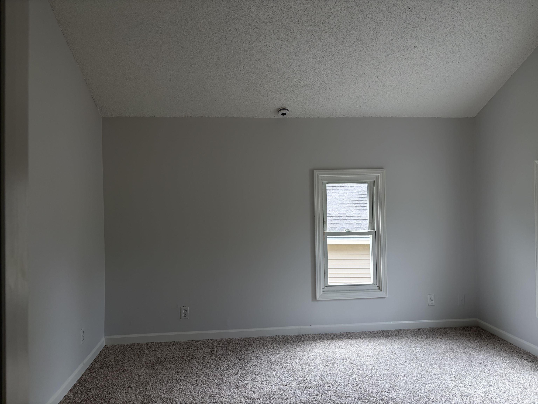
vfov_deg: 53.1
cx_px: 269
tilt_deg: +0.8
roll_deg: +0.6
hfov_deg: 67.3
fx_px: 404
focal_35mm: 26
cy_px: 202
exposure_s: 1/204
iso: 40
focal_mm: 5.96
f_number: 1.6
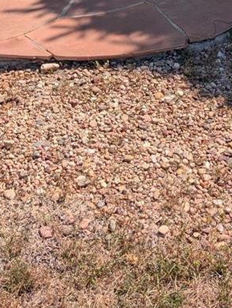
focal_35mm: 75
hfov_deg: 19.4
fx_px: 669
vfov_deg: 21.5
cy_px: -162
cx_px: 193
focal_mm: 6.9
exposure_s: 1/986
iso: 24
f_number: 1.68
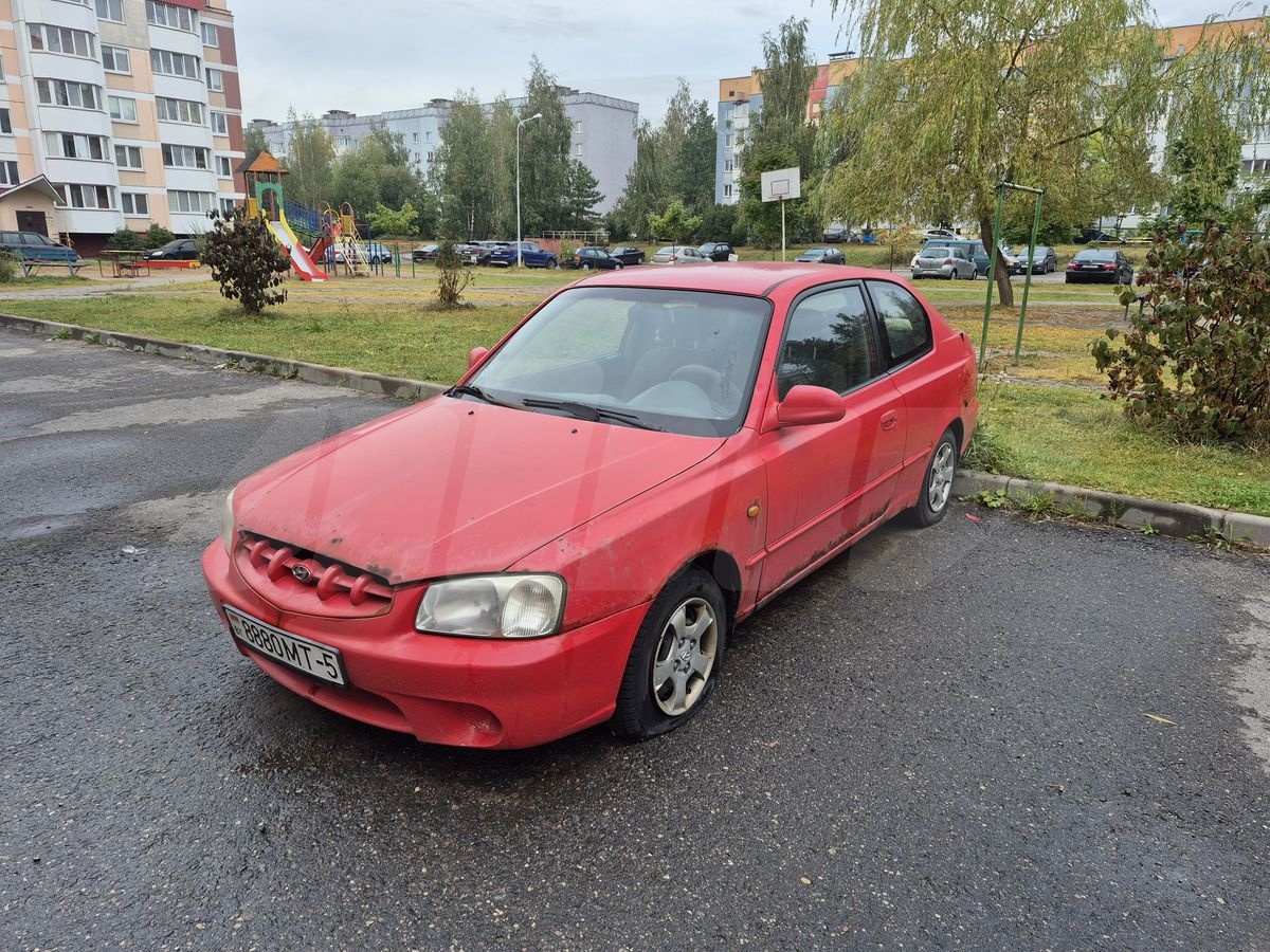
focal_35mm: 23
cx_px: 635
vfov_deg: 58.9
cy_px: 476
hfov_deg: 73.9
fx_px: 844
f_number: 1.8
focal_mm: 5.4
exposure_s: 1/381
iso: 25
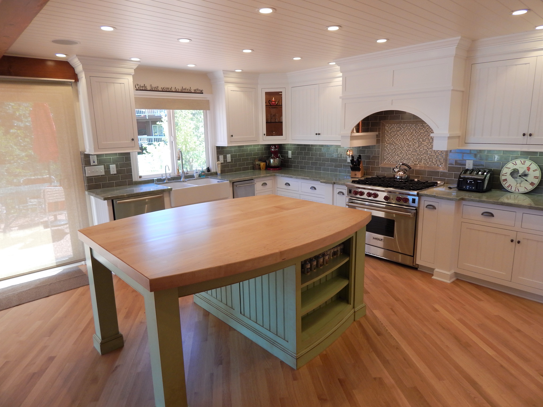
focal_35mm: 23
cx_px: 272
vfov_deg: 58.9
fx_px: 361
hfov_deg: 73.9
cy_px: 204
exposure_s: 1/80
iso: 125
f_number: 3
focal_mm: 4
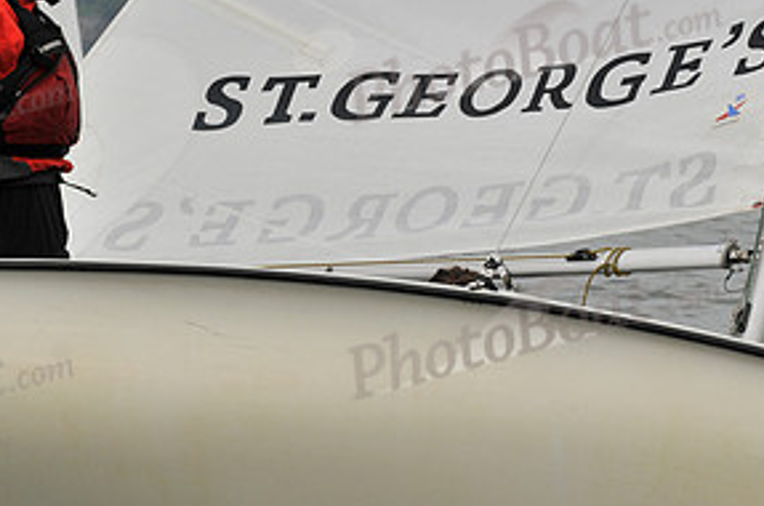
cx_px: 210
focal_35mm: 334
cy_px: 230
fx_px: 7073
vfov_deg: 4.1
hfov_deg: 6.2
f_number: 9
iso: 200
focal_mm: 110
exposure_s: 1/640
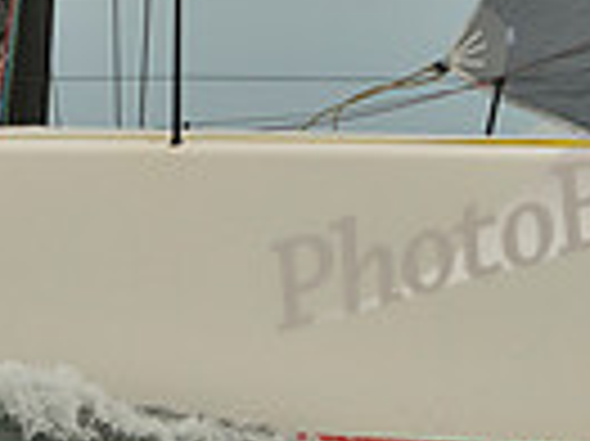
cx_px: 41
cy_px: 43
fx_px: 5960
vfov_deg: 4.2
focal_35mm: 350
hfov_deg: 5.7
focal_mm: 82
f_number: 5.6
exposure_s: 1/1250
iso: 400
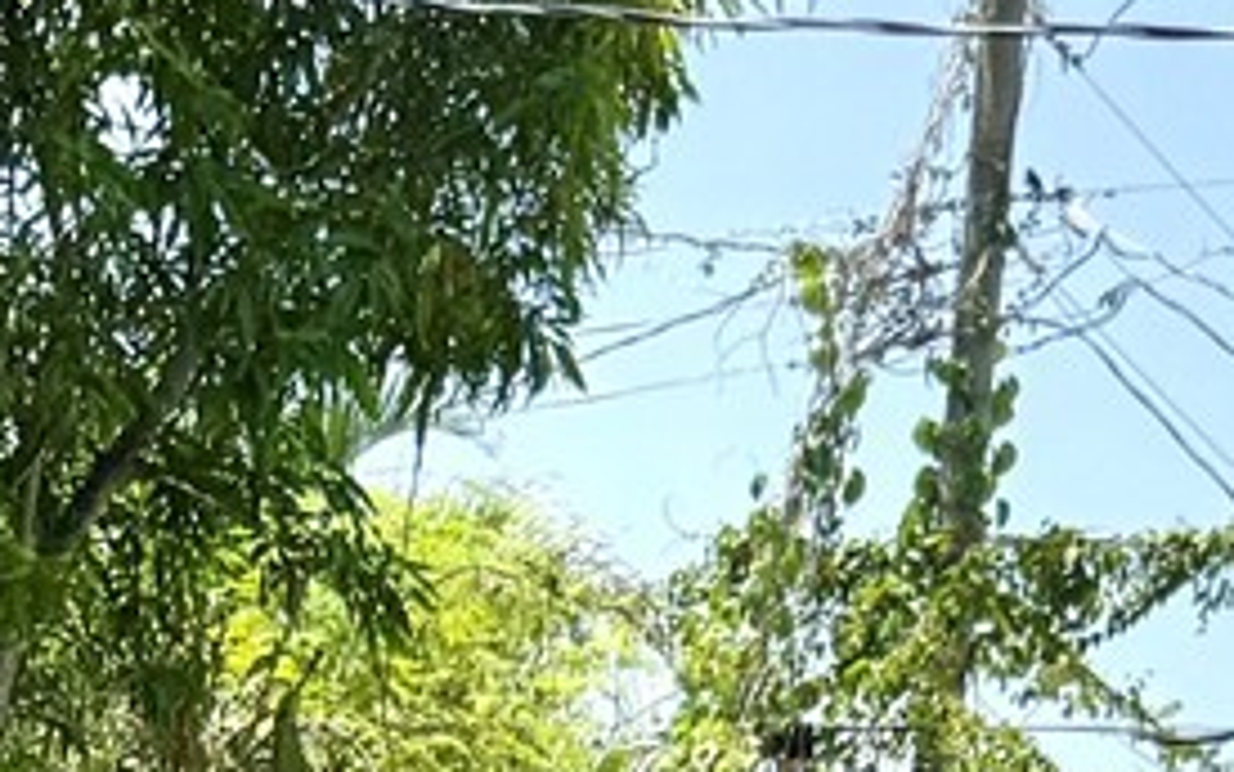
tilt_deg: -5.5
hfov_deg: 13.7
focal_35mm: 148
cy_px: 1988
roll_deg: -1.2
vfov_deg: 8.0
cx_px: -296
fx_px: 4978
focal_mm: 6.76
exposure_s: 1/4673
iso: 80
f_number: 1.78
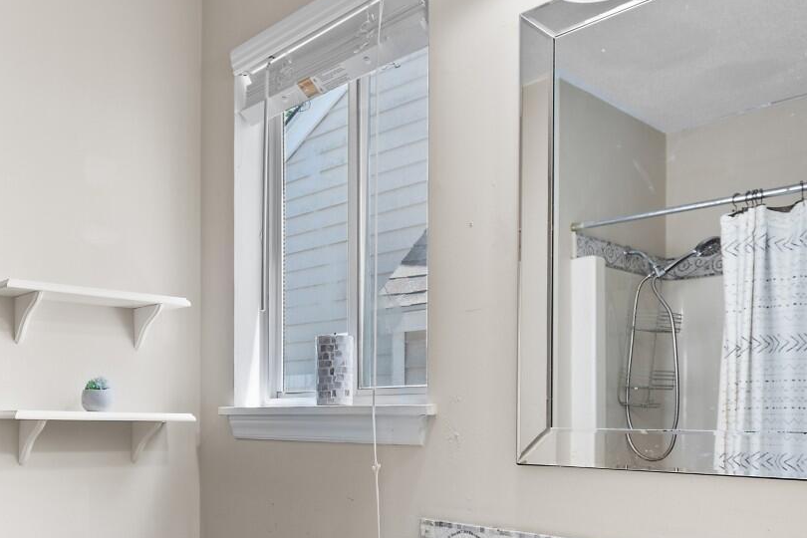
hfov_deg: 56.9
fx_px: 717
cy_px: 415
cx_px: 244
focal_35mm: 32
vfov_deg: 39.8
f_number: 4.8
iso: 100
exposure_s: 1/2.5
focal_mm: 11
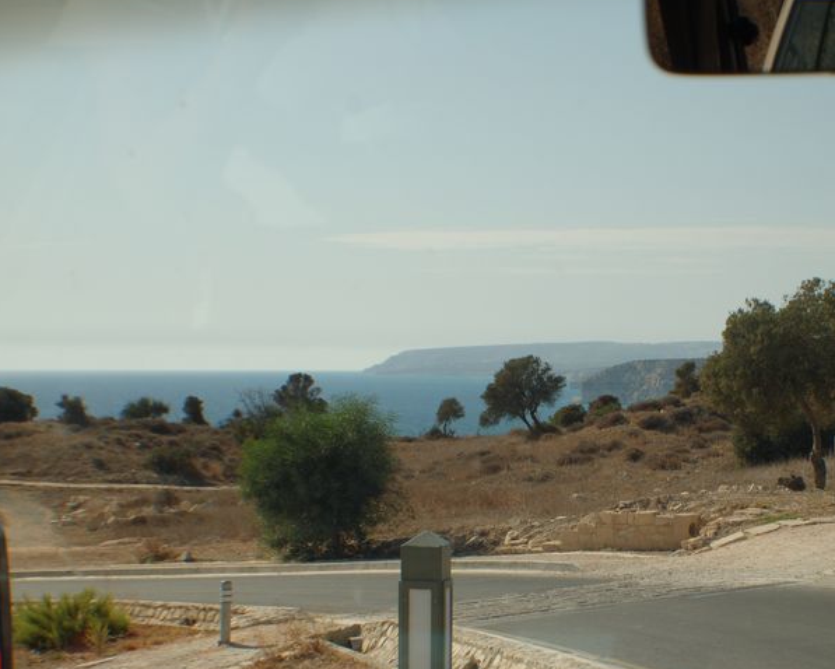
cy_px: 360
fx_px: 2562
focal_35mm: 104
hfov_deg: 18.5
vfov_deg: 14.9
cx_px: 511
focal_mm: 55
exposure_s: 1/1000
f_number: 5.6
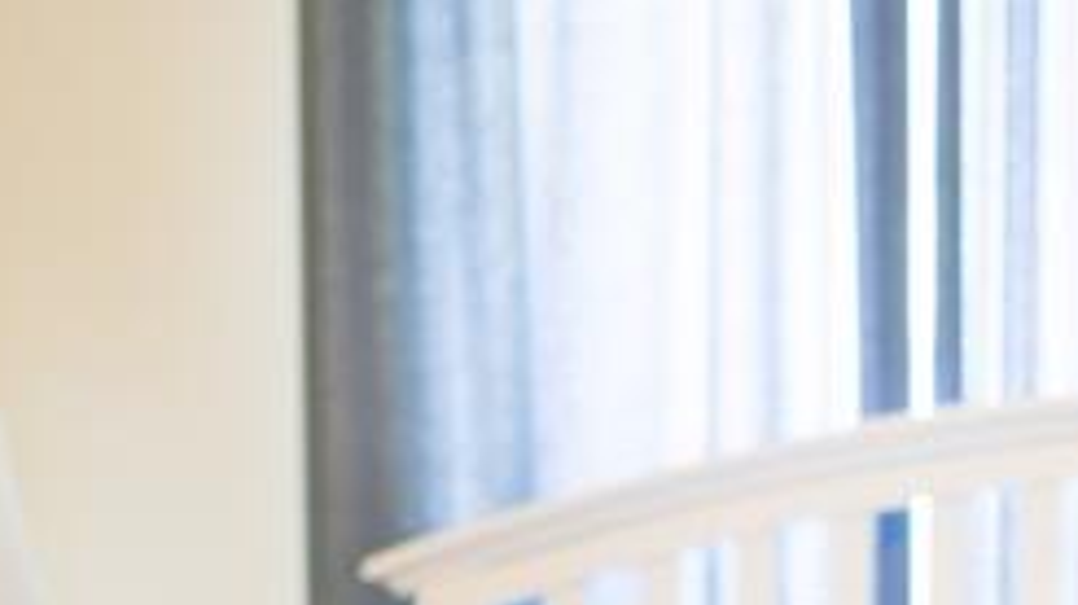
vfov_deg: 5.4
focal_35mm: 218
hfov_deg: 9.7
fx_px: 6227
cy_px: 1271
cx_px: 1494
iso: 400
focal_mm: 50
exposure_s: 1/40
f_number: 1.8
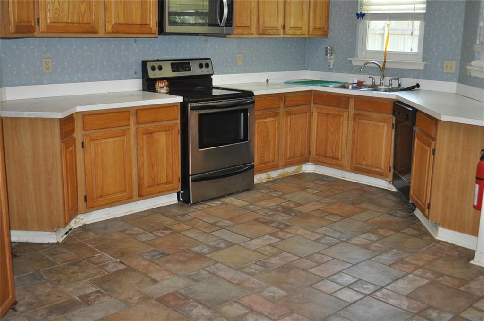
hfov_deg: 46.5
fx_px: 564
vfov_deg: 31.8
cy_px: 160
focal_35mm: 42
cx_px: 242
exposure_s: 1/60
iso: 800
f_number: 4.5
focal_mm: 28
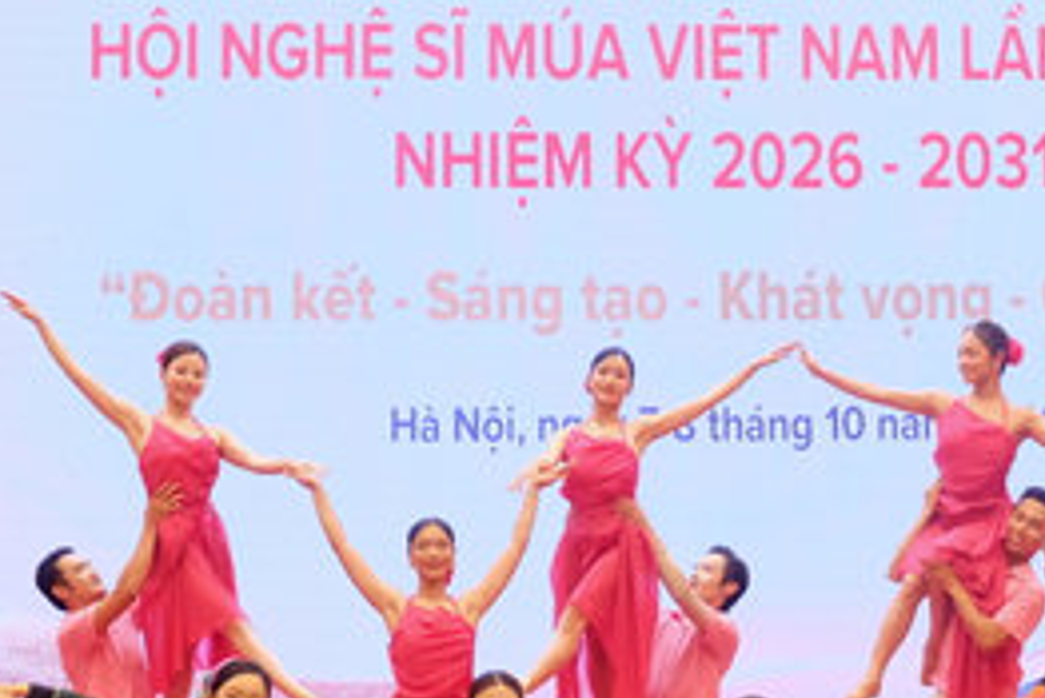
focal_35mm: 101
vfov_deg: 13.6
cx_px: 339
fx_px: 2933
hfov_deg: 20.1
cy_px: 335
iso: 3200
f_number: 5
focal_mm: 32.5
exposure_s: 1/150
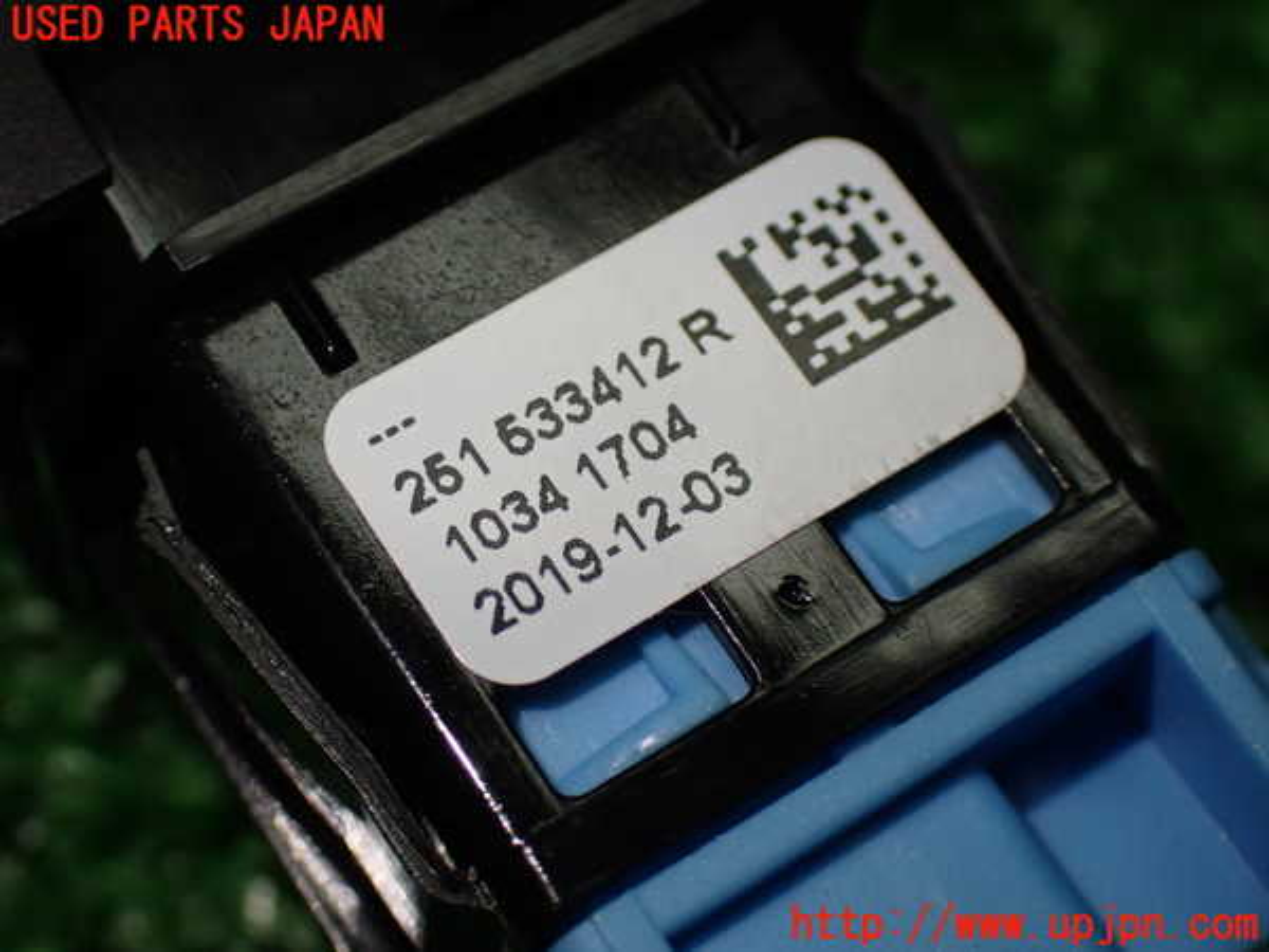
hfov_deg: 27.4
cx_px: 634
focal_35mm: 71
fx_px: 2603
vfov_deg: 20.7
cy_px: 476
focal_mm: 12.73
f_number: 3.9
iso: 320
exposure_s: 1/250
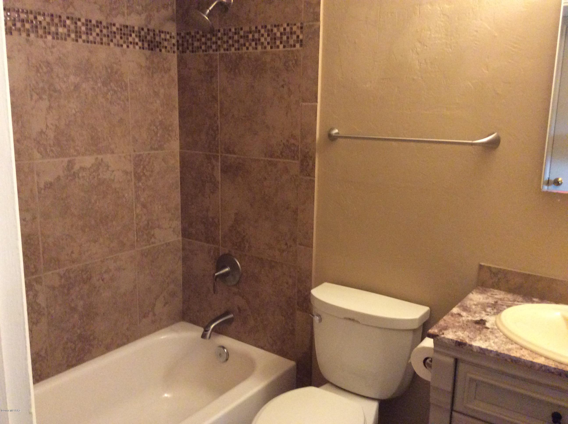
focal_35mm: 32
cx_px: 284
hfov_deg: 56.9
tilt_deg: -12.3
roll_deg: -2.9
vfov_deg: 44.1
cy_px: 212
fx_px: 524
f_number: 2.4
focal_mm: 3.3
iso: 320
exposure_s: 1/24
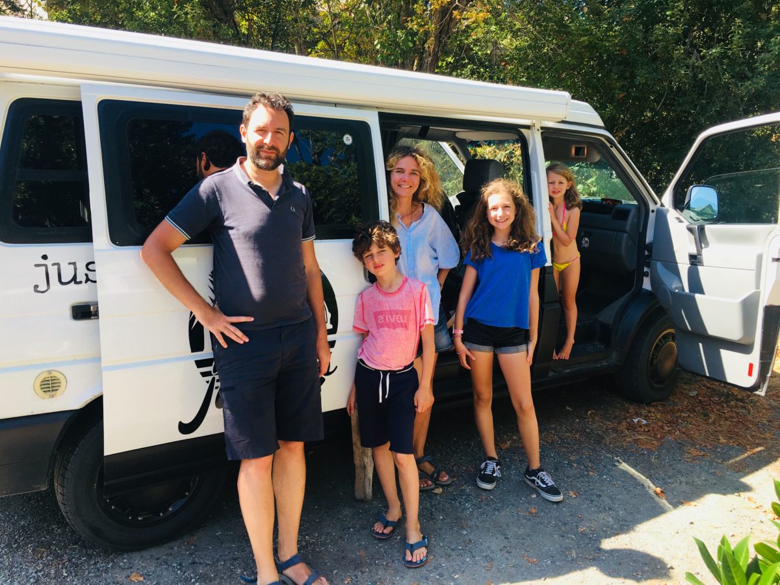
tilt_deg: -9.6
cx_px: 390
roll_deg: -1.4
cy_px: 292
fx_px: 653
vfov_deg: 48.2
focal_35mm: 29
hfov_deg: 61.7
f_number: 2.2
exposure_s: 1/279
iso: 25
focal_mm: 4.15
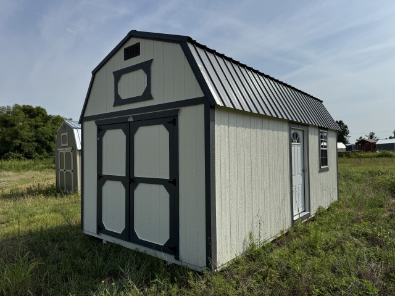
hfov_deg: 71.6
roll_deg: +3.3
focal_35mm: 24
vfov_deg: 56.8
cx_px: 198
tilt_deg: +1.5
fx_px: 274
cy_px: 148
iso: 80
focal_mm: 6.76
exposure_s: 1/9009
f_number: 1.78
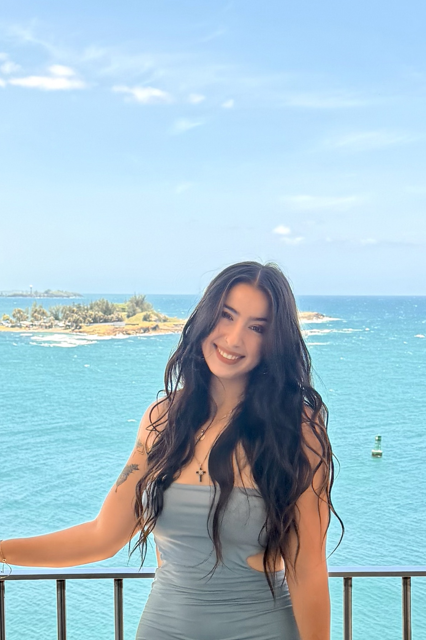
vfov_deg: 71.5
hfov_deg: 51.2
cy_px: 320
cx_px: 230
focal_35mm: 25
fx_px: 444
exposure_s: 1/1770
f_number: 1.78
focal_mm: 6.76
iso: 100
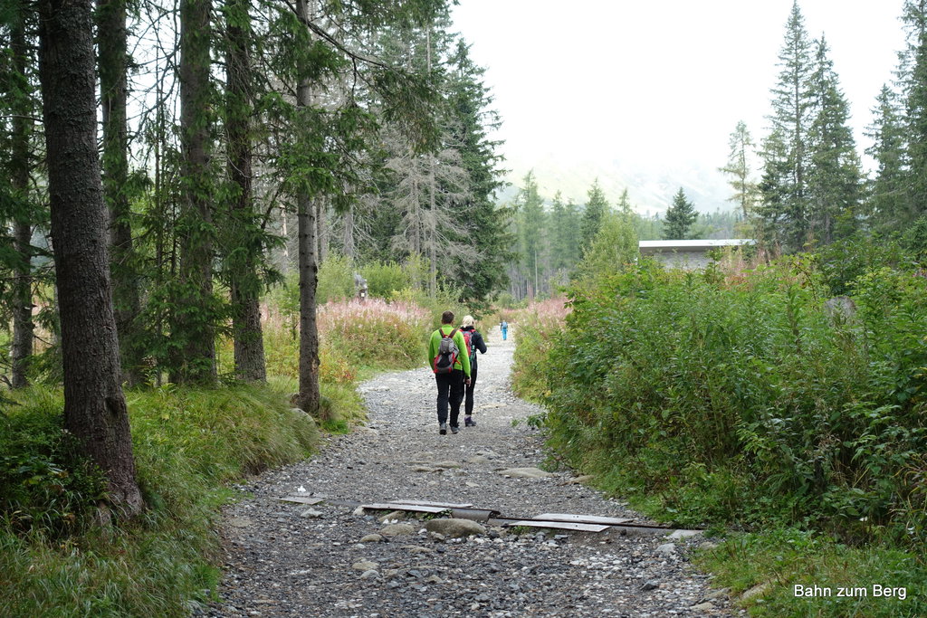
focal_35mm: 70
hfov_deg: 28.8
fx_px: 1803
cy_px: 309
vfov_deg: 19.5
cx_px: 464
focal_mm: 25.7
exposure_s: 1/80
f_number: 4
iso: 125
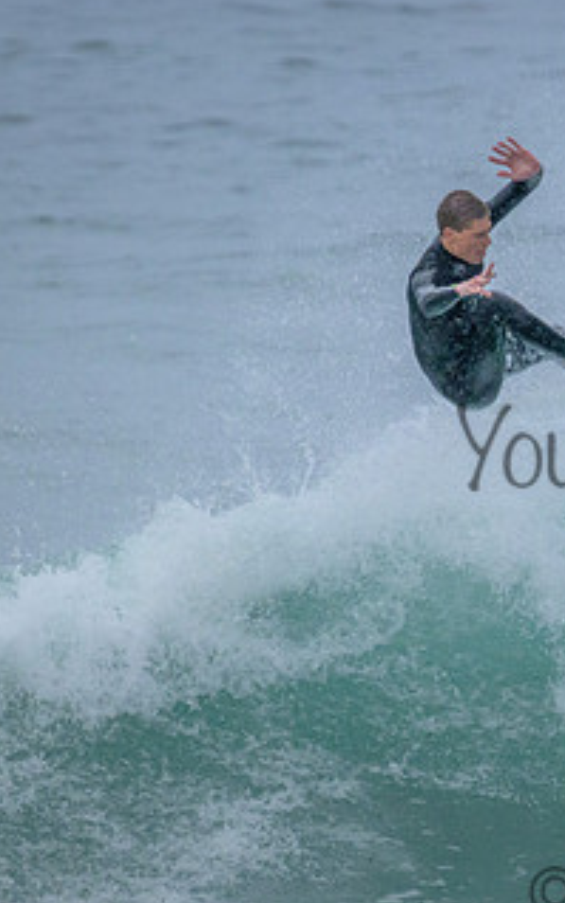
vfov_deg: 1.4
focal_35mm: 1486
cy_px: 422
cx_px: 750
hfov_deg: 0.9
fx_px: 36577
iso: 3600
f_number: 11
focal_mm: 800
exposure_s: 1/1600
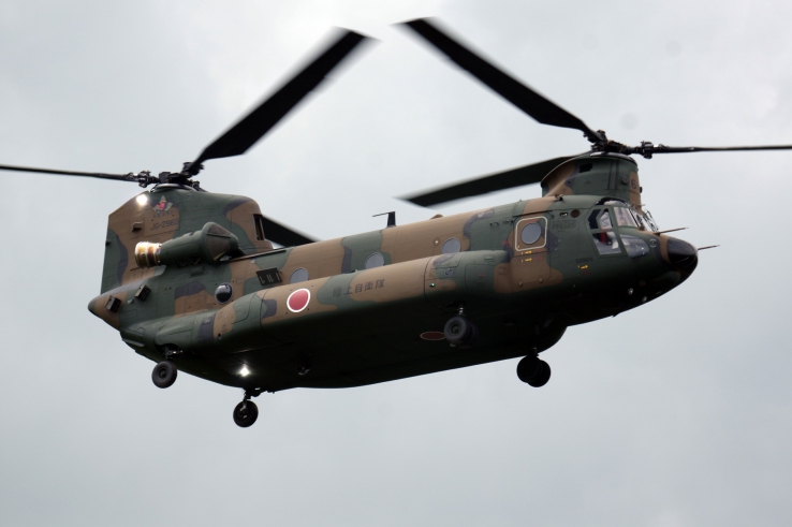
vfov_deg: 4.8
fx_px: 6266
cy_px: 264
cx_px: 396
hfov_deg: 7.2
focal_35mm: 285
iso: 100
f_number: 5.6
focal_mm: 190
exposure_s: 1/400
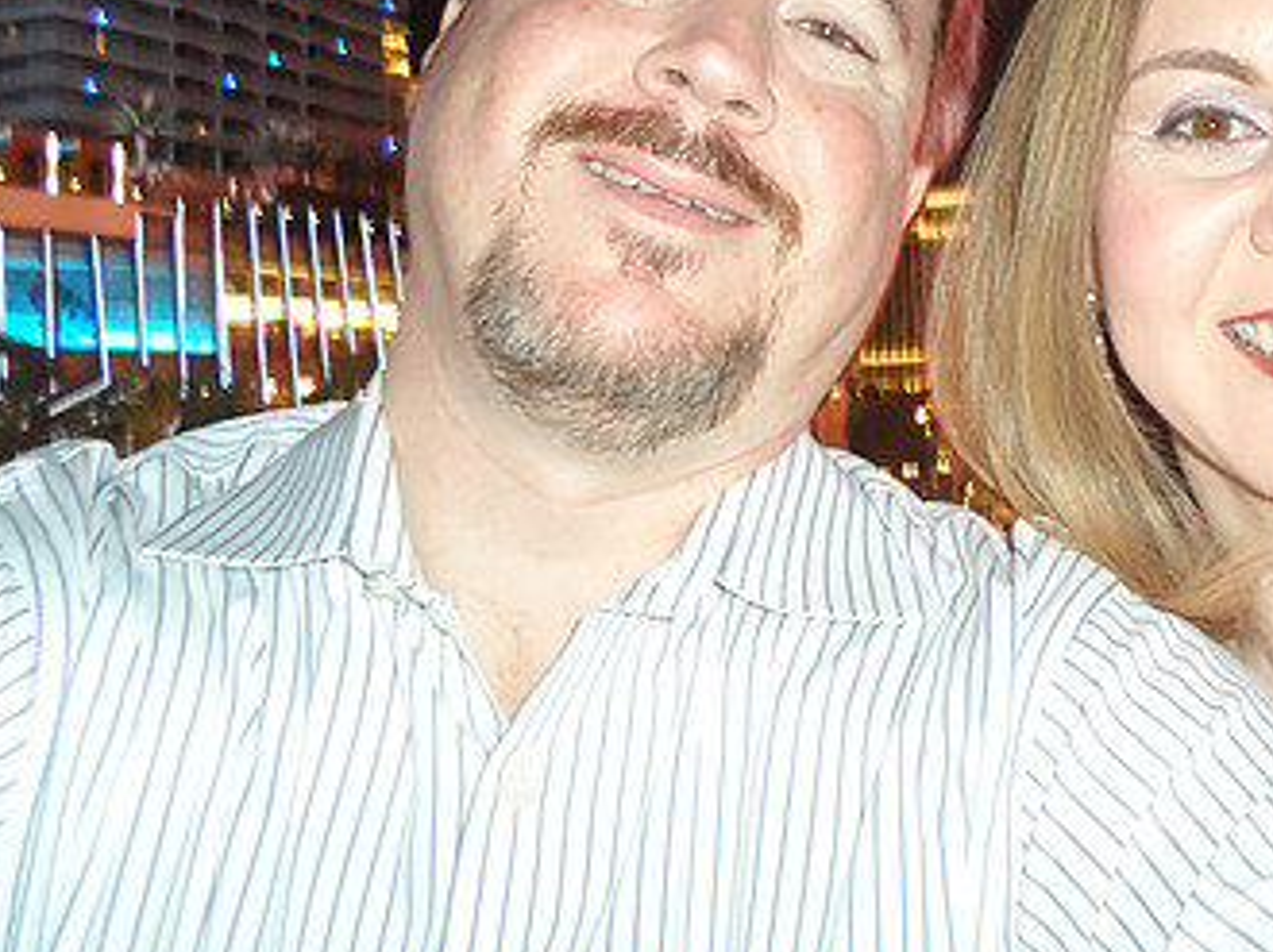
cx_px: 1018
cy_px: 237
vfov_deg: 32.2
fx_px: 1617
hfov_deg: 41.2
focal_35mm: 44
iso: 400
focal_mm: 4.5
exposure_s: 1/15
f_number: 2.5
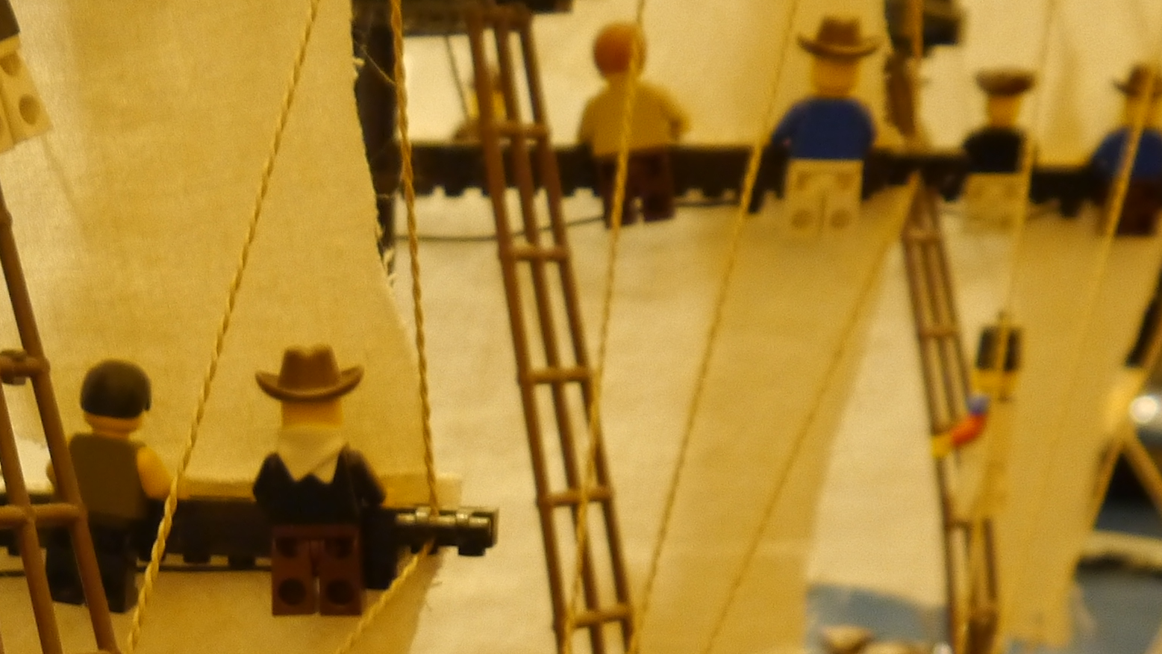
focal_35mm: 90
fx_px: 2773
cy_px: 1013
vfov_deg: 12.7
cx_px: 128
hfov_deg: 23.1
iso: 800
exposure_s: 1/8
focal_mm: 14
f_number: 3.5
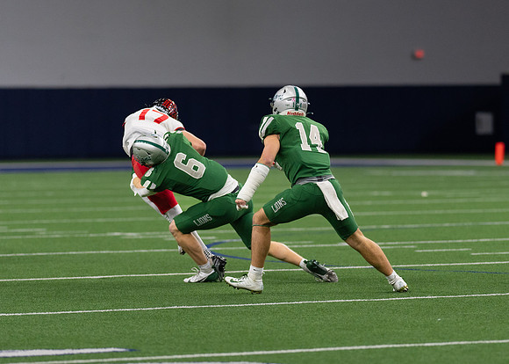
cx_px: 263
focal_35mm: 278
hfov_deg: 7.2
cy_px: 156
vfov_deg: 5.2
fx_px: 4021
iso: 1000
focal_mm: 135
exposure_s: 1/1250
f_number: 1.8
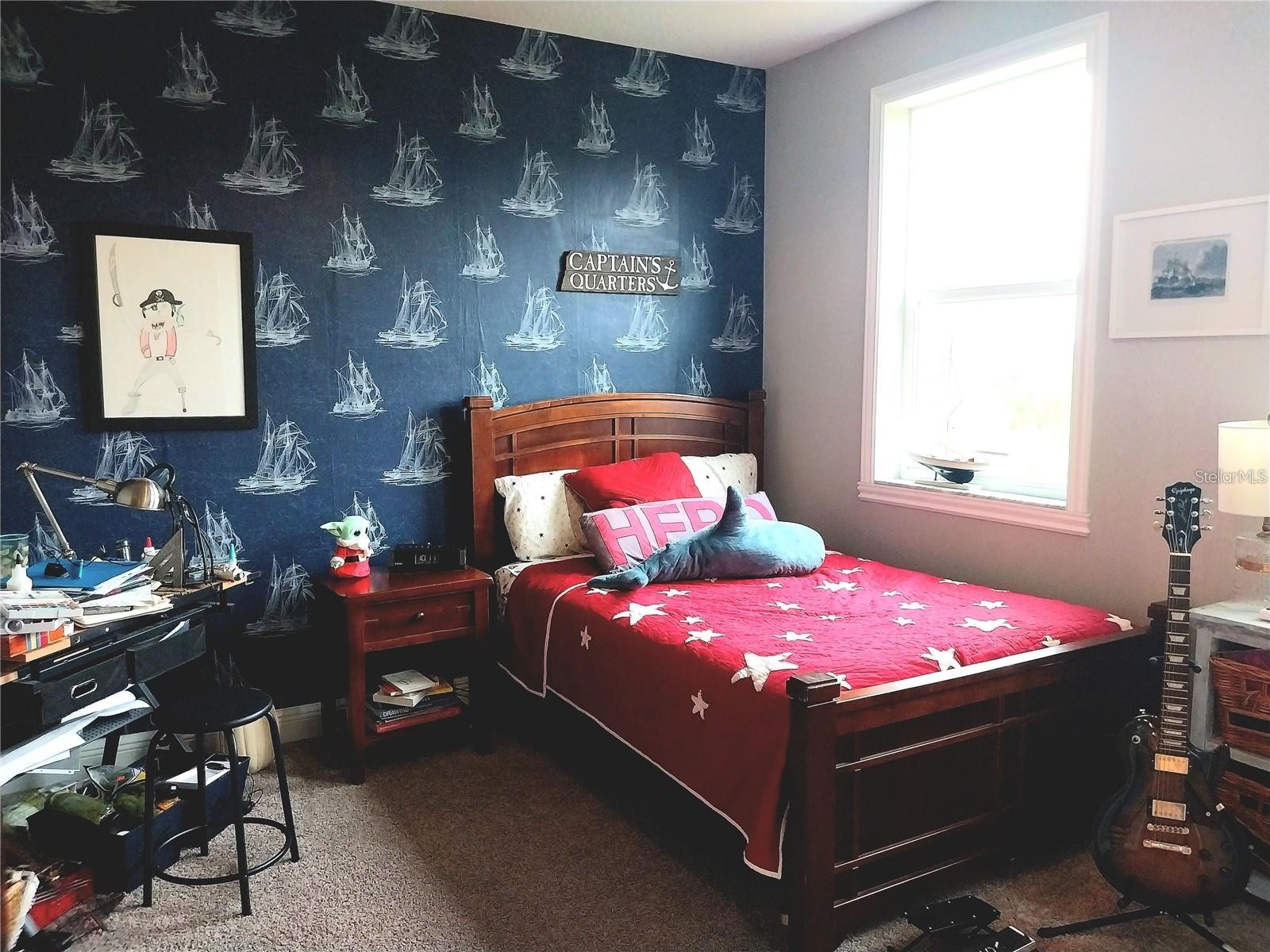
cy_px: 476
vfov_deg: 53.1
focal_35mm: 26
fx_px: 954
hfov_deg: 67.3
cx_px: 635
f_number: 1.8
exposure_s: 1/60.2
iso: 400
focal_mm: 4
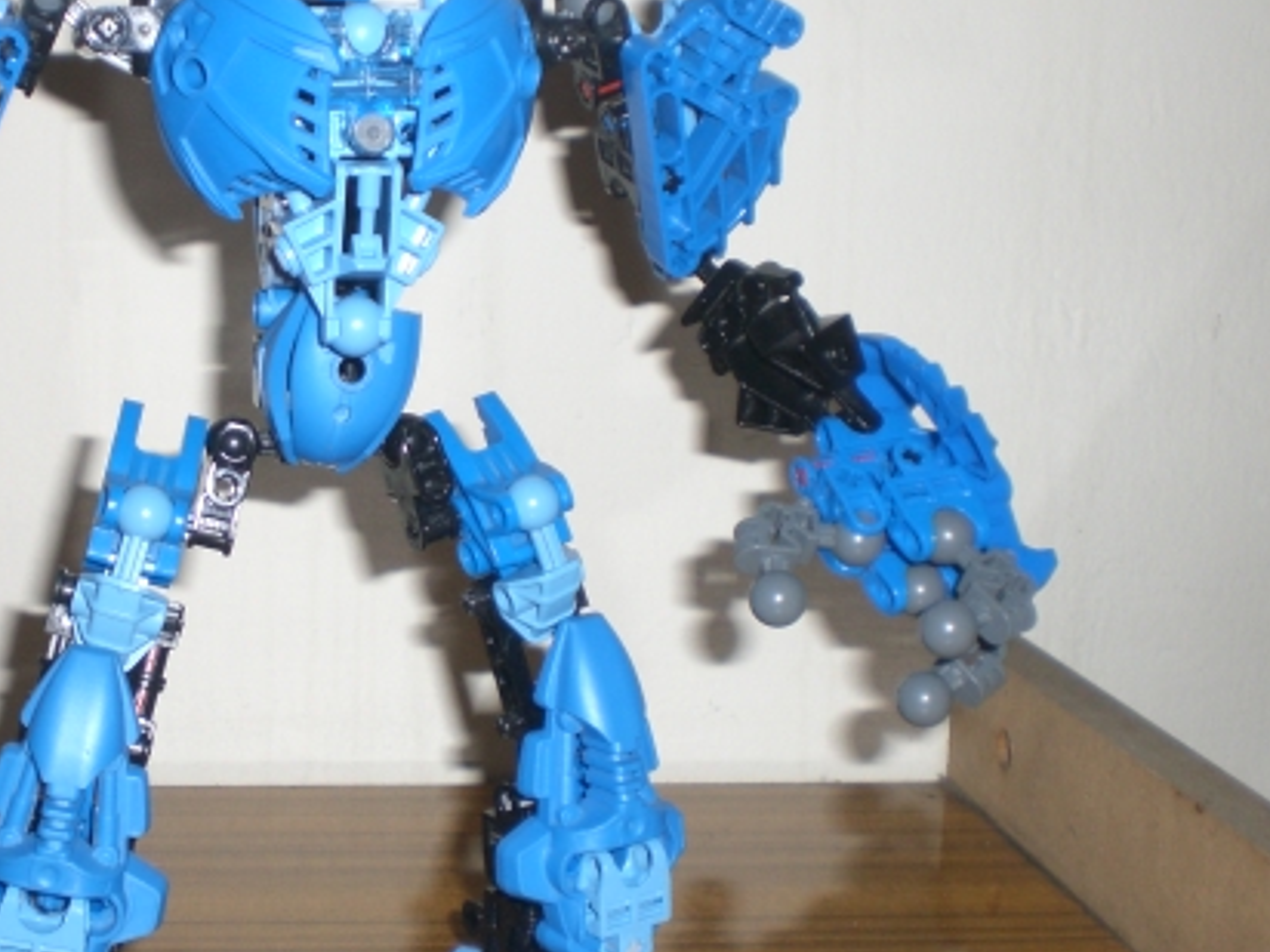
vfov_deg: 24.8
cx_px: 401
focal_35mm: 59
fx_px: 2165
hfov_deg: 32.4
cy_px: 456
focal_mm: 6.3
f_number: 3.1
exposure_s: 1/60
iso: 100
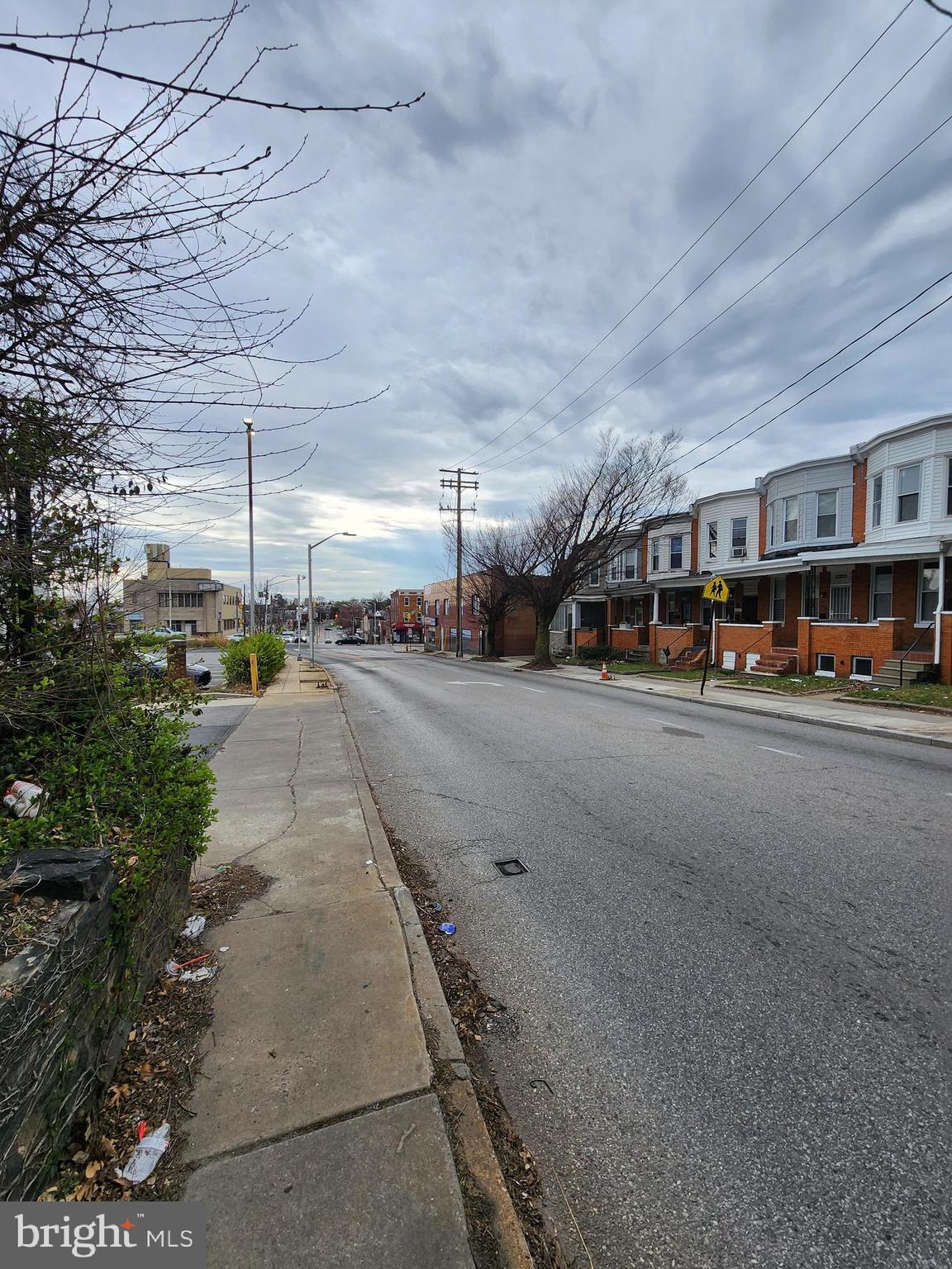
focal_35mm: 13
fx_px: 477
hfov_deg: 89.9
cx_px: 476
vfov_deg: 106.2
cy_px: 634
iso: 50
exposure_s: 1/1222
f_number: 2.2
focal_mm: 2.2
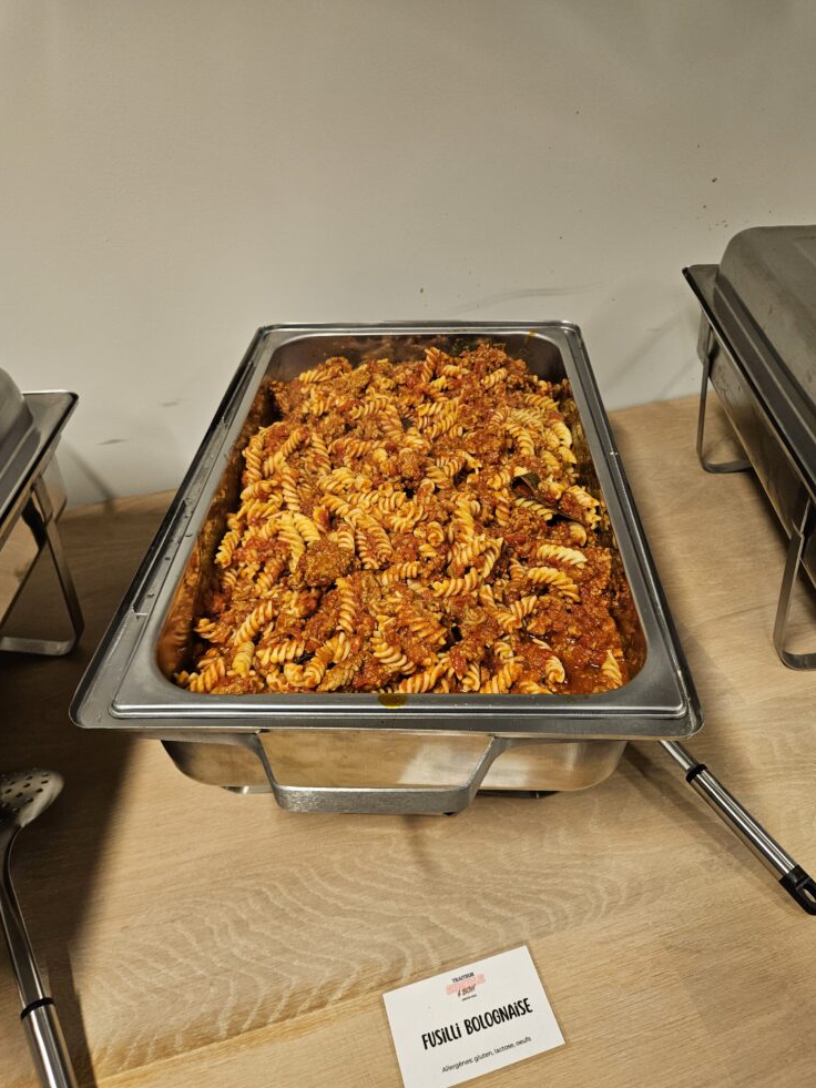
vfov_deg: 71.6
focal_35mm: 24
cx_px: 414
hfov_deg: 56.8
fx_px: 754
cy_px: 550
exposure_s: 1/100
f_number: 1.8
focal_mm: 5.4
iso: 200
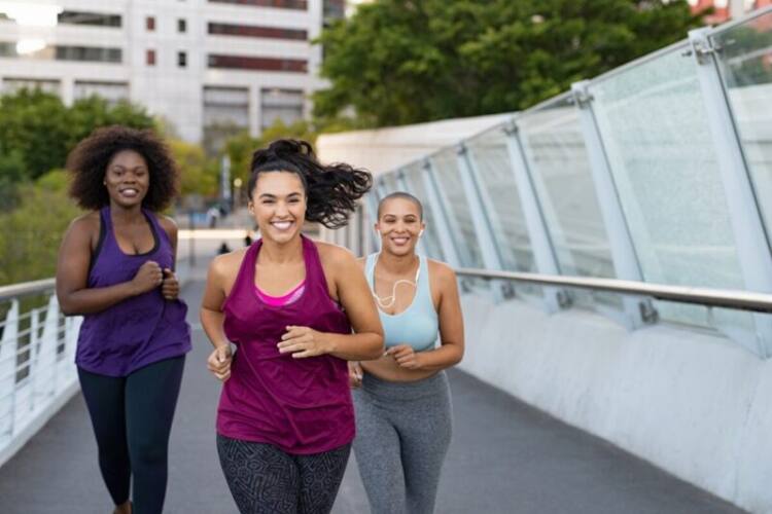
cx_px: 386
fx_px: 1287
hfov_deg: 33.4
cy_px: 257
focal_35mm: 60
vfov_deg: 22.6
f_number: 2.5
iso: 400
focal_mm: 50
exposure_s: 1/1000
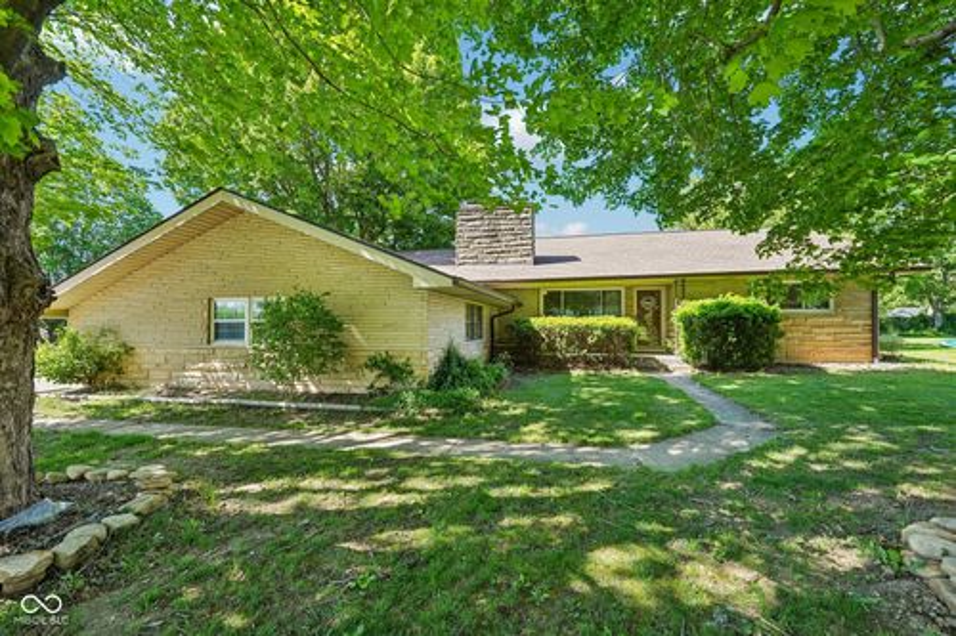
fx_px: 425
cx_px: 478
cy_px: 318
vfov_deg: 73.7
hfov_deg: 96.8
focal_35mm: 16
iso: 125
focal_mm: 16
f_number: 8
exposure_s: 1/30
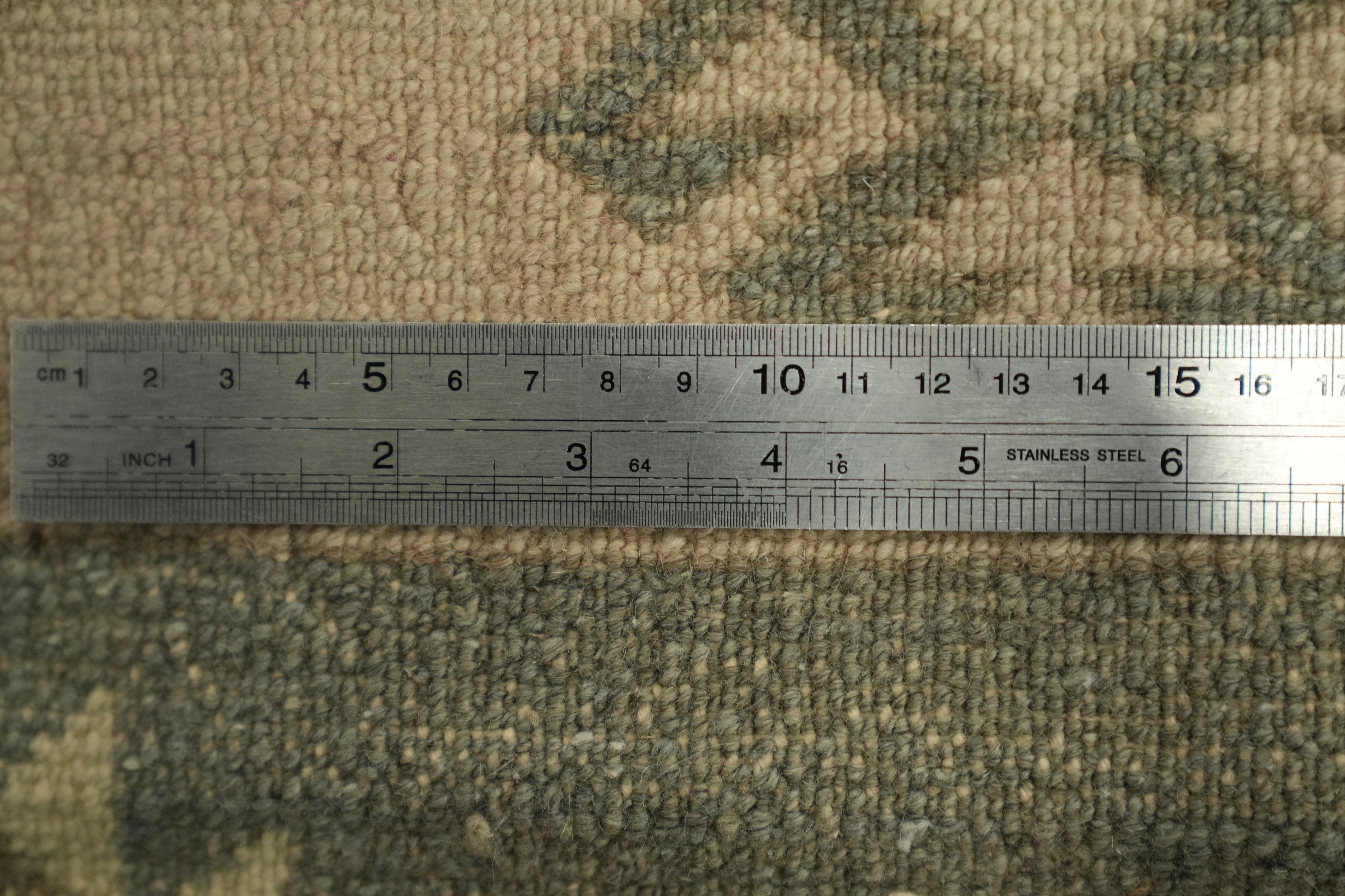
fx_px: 2615
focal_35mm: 70
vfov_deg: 19.5
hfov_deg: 28.8
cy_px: 448
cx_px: 672
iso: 2500
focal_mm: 70
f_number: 3.2
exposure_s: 1/125
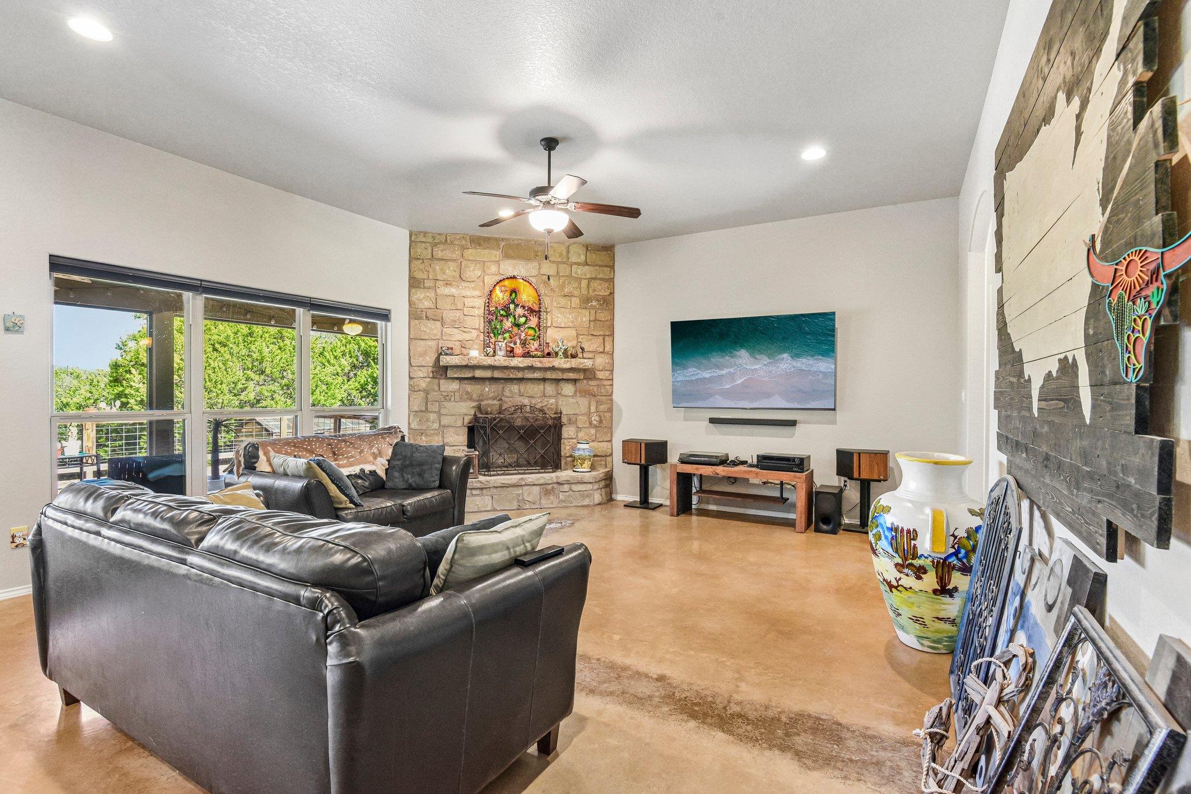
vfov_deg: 73.7
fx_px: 529
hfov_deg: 96.7
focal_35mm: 16
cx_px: 596
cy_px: 397
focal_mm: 16
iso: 5600
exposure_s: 1/15
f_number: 8
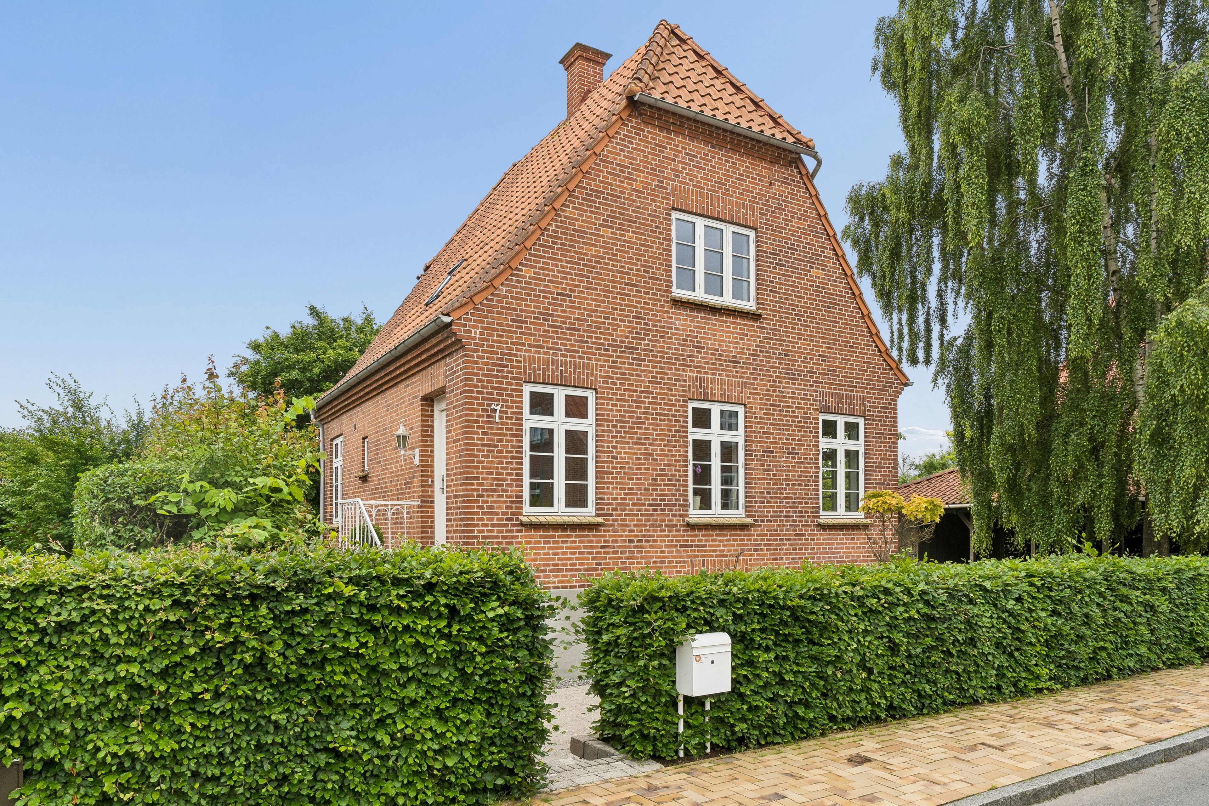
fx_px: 806
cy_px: 403
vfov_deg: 53.1
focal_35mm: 24
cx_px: 604
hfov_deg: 73.7
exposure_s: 1/320
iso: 400
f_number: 8
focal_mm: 16
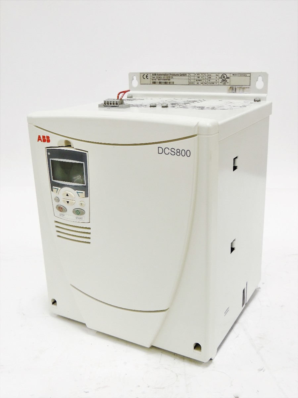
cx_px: 149
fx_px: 459
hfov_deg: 36.0
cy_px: 199
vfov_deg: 46.8
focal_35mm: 40
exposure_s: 1/25
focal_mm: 7.1
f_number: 3.3
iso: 400
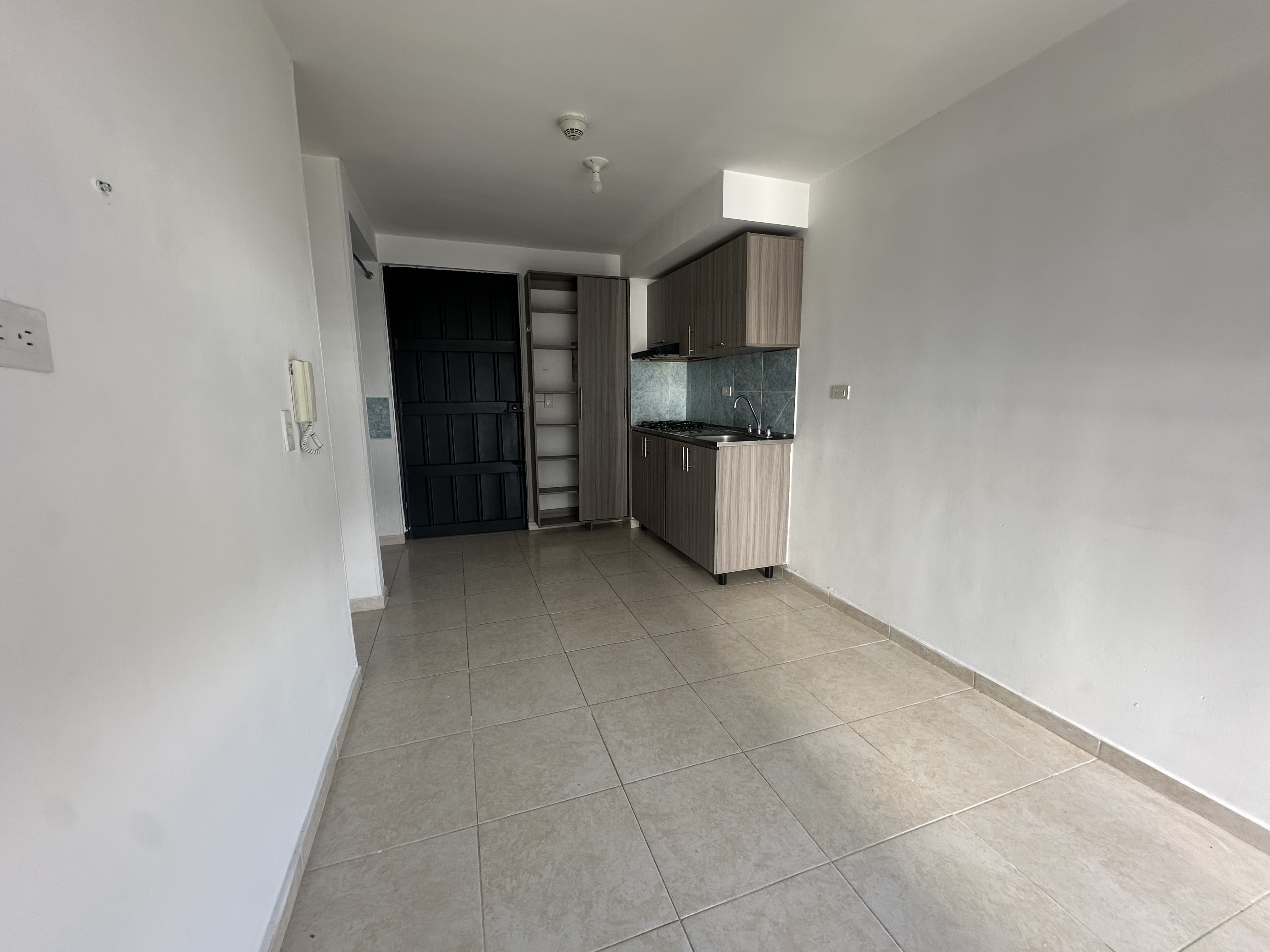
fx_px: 514
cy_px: 476
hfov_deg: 102.1
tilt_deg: -8.7
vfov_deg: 85.7
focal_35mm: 14
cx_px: 635
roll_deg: -0.6
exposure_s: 1/99
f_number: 2.2
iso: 125
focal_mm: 2.22
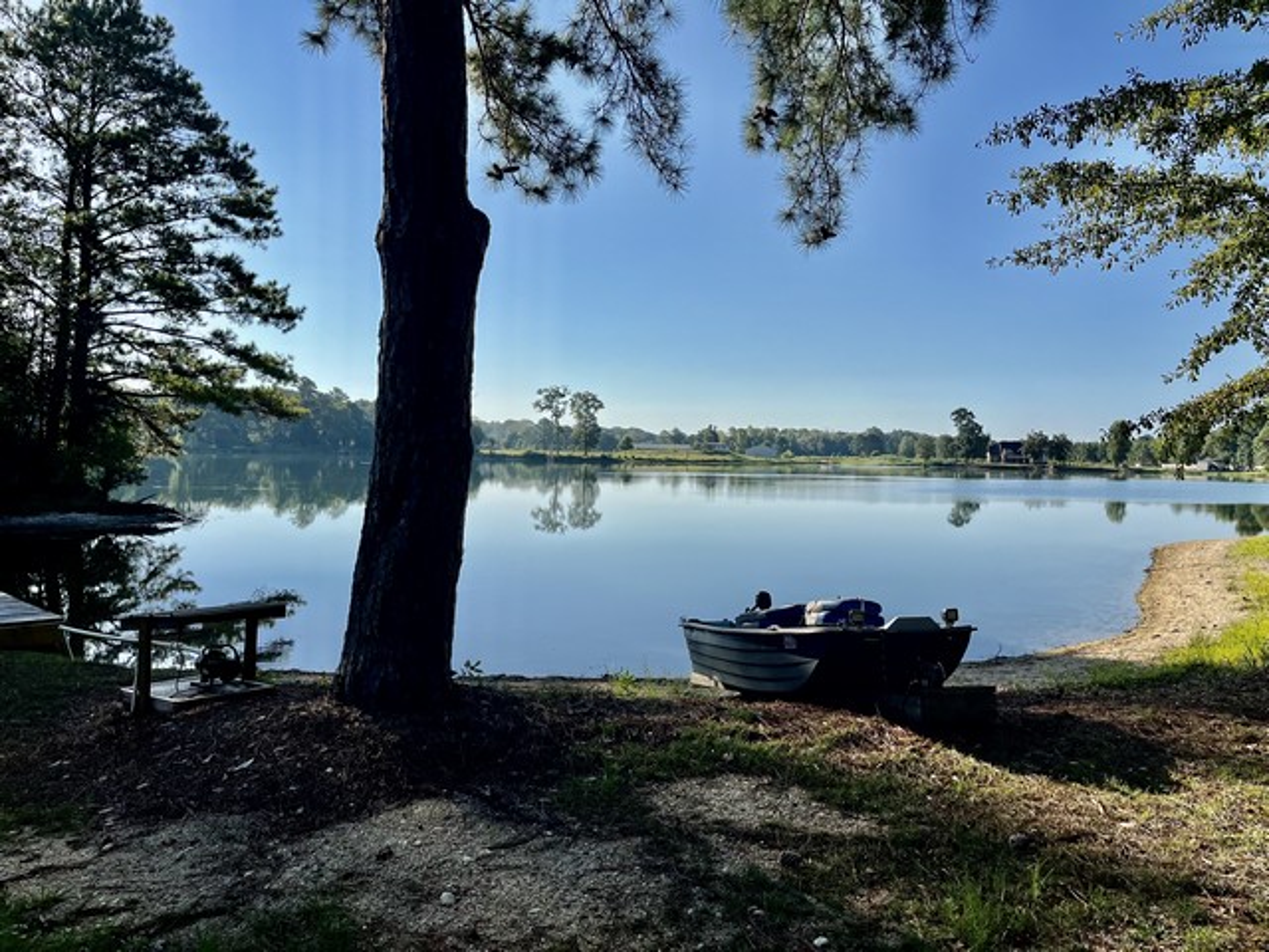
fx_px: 953
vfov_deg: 53.1
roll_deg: -2.1
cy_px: 476
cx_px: 634
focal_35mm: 26
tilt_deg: -1.6
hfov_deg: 67.3
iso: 50
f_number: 1.6
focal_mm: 5.1
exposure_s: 1/5556
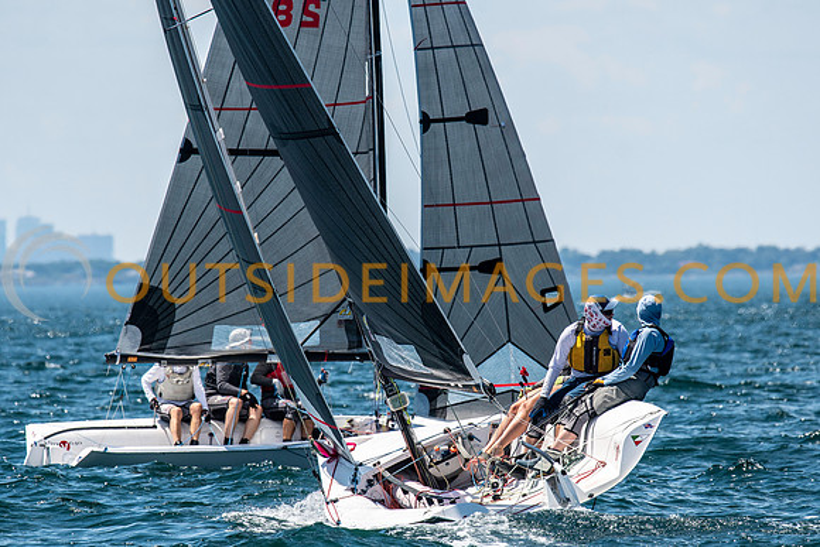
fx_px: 11680
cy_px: 301
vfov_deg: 2.7
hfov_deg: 4.0
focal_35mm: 513
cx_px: 410
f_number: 5.6
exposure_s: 1/2000
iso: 320
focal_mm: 300
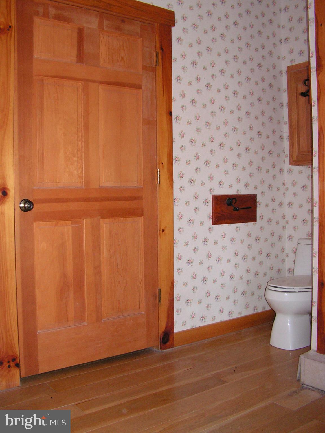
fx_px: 451
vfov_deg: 51.4
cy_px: 216
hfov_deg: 39.7
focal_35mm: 36
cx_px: 162
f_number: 3.2
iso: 200
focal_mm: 6
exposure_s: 1/40
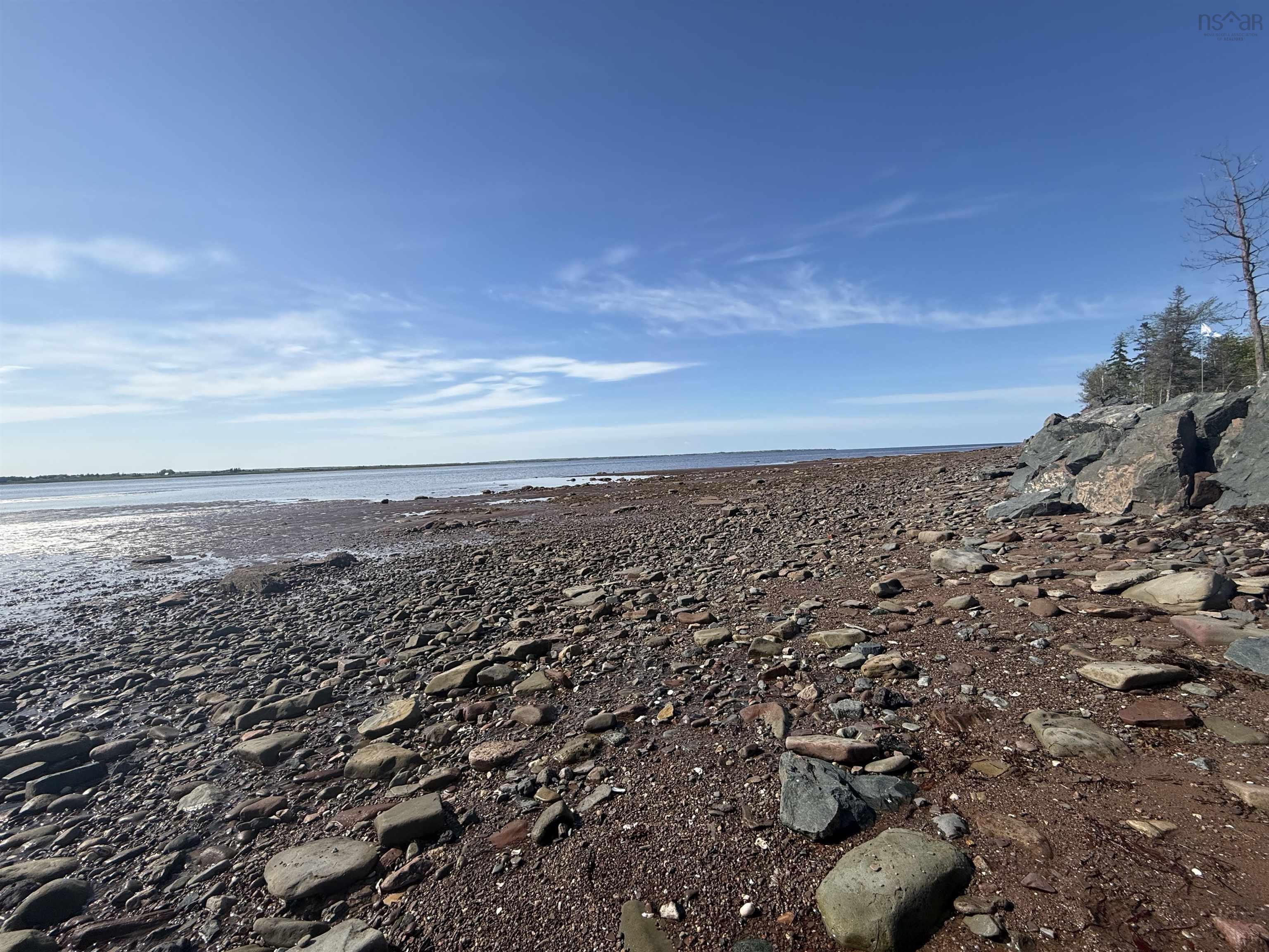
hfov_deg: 102.1
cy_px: 476
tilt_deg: -1.8
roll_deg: +1.5
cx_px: 634
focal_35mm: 14
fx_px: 513
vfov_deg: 85.7
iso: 50
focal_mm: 2.22
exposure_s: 1/2717
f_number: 2.2
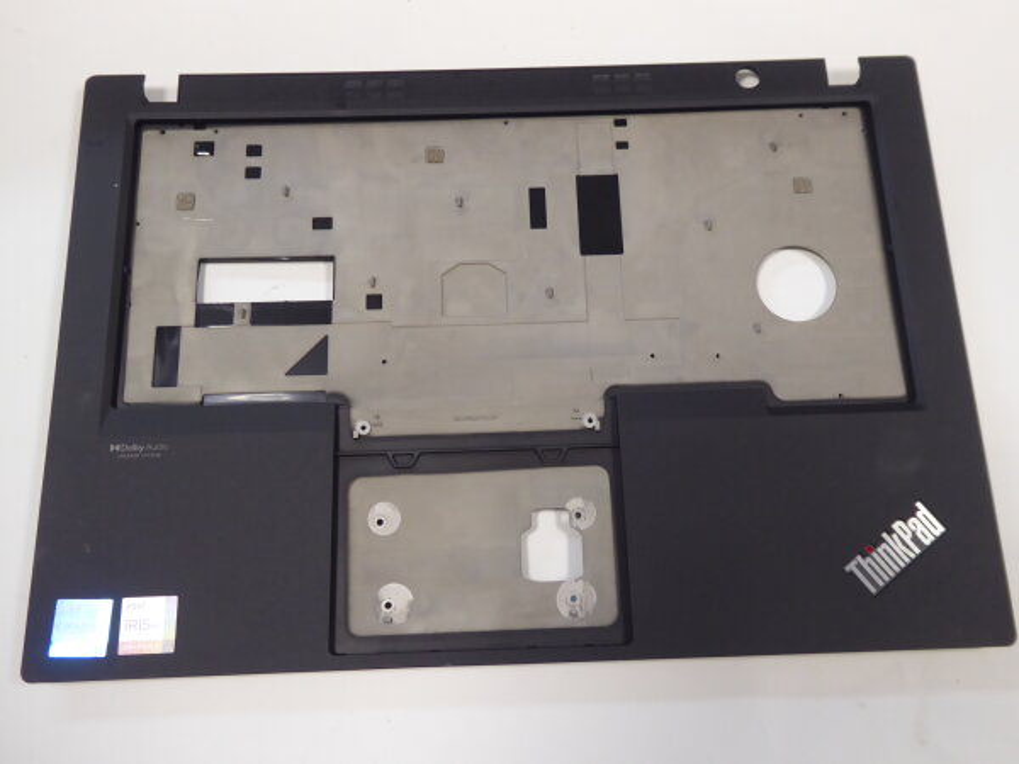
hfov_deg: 61.7
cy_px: 382
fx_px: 854
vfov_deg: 48.2
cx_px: 510
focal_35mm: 29
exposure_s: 1/40
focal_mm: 5
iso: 400
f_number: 3.5
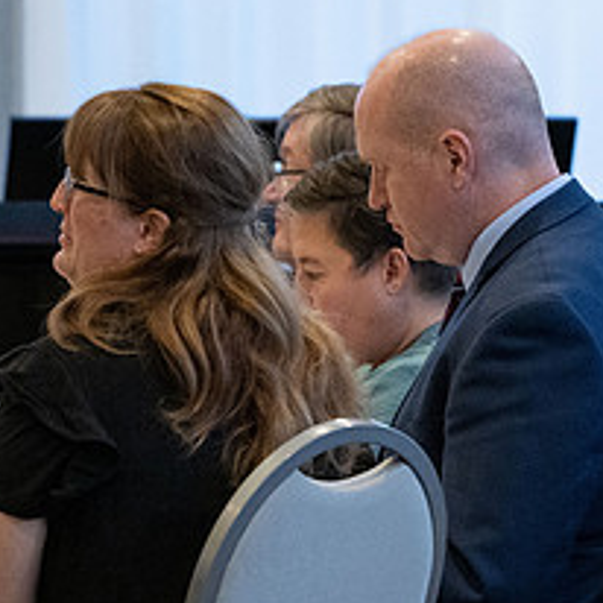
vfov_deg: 4.0
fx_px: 8691
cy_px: 148
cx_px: 400
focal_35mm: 441
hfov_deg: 4.0
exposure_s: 1/320
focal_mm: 145
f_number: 4
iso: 3200
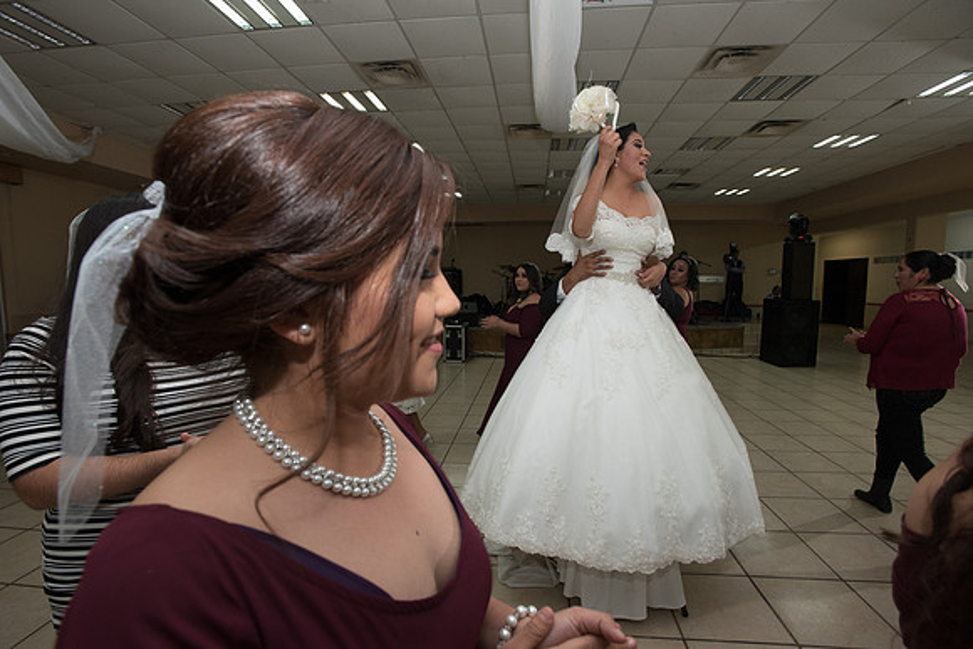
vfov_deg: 70.5
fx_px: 460
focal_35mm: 17
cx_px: 486
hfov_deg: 93.3
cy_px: 324
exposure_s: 1/100
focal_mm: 17
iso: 1600
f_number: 4.5
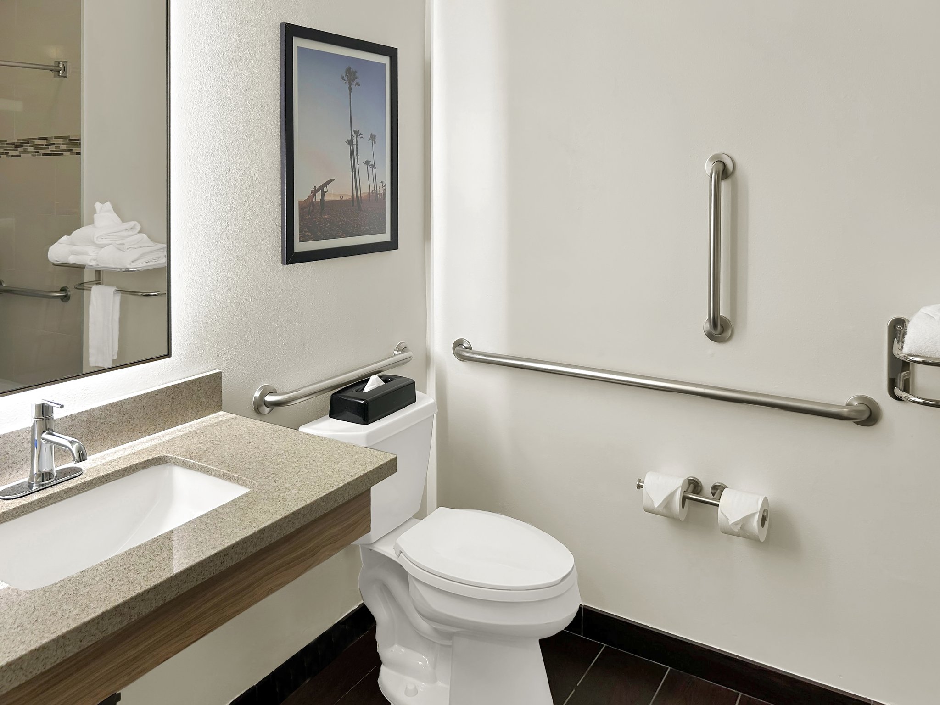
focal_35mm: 26
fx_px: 706
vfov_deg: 53.1
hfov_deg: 67.3
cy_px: 352
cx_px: 470
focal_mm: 5.7
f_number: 1.5
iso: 40
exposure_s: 1/120
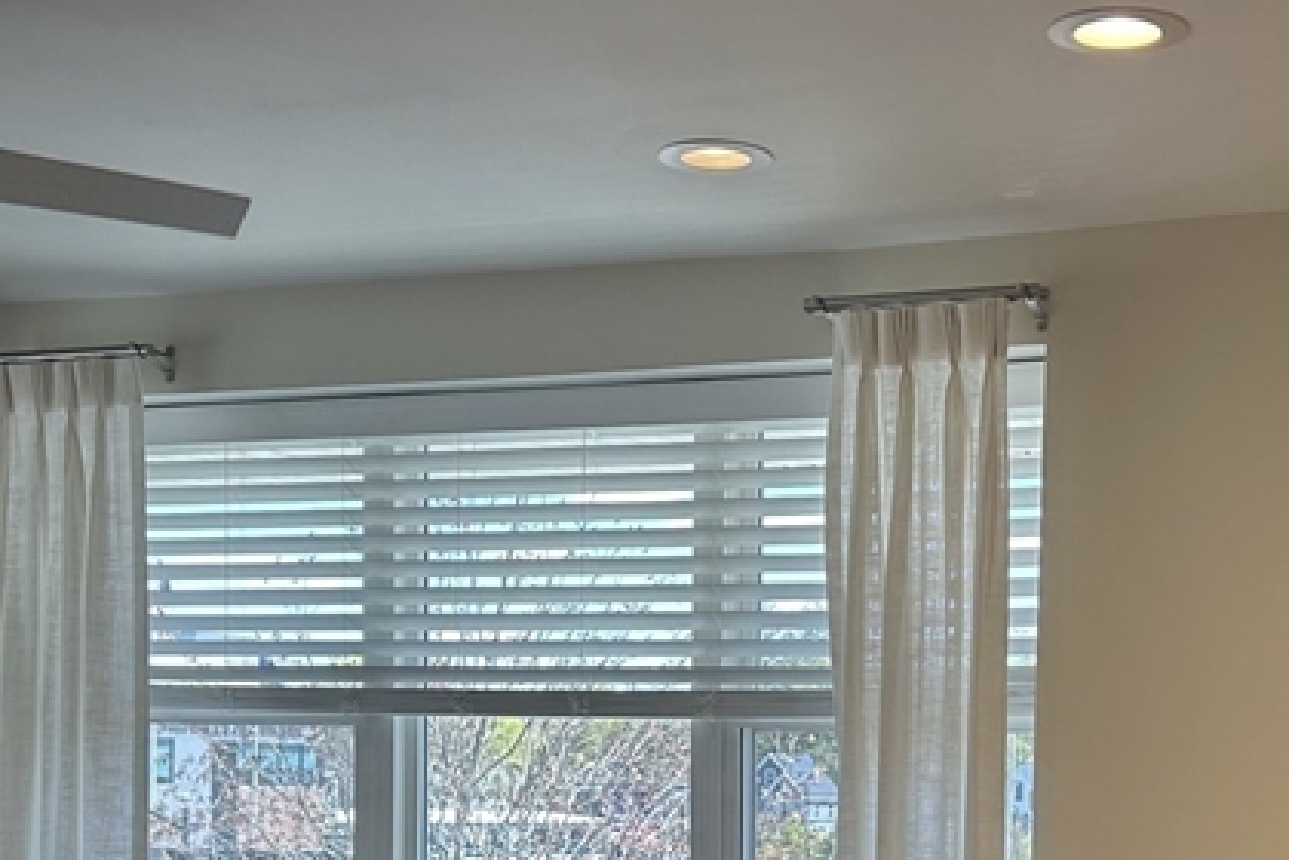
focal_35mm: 66
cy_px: 878
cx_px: 835
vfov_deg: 19.9
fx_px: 2363
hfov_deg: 30.3
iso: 40
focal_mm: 5.7
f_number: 1.5
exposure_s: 1/259
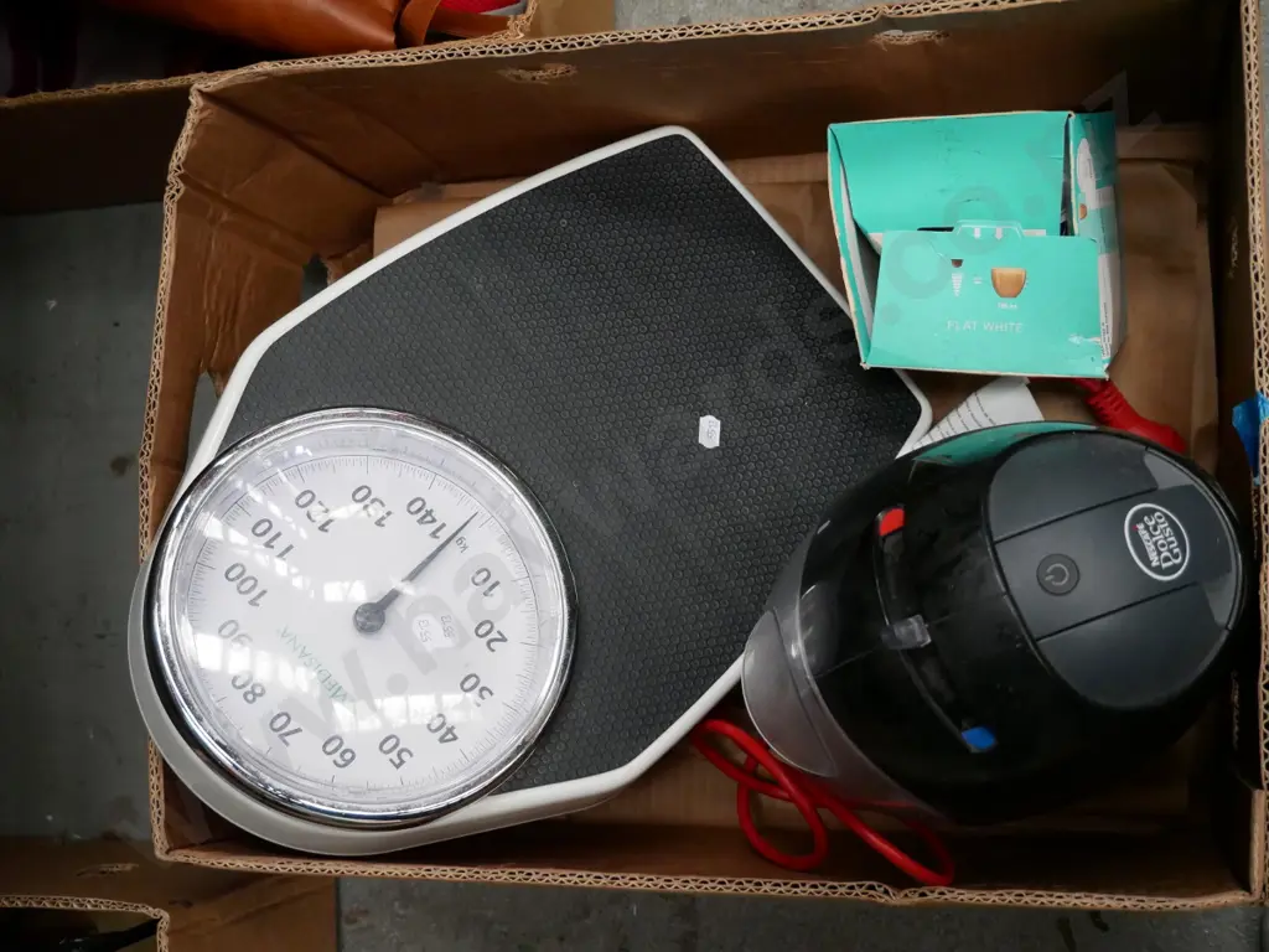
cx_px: 634
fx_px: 1613
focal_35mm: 44
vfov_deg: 32.9
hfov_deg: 42.9
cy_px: 476
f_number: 4.2
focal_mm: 22
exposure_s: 1/60
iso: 2500
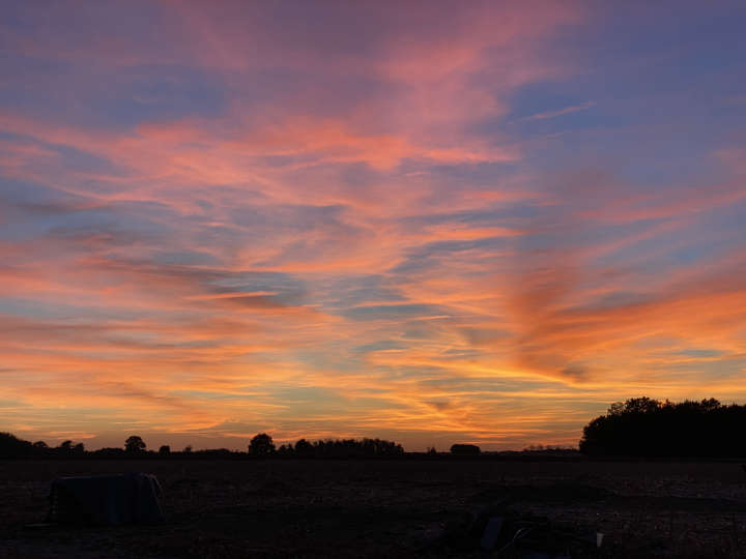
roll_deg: -0.3
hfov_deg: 36.8
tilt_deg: +8.9
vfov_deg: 28.0
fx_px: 1121
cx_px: 373
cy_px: 280
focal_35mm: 52
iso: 64
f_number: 2
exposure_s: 1/122
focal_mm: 6
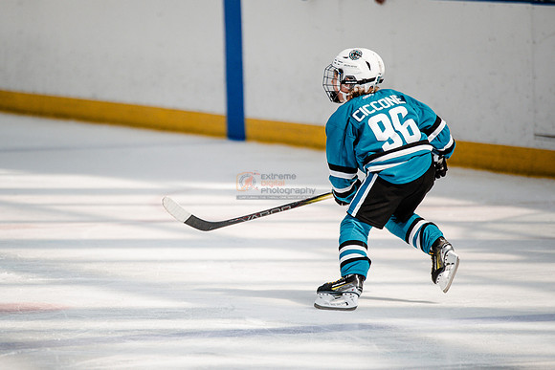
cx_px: 235
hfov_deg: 5.3
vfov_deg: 3.5
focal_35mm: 390
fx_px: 6013
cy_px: 181
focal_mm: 300
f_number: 3.2
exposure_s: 1/3200
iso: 1250
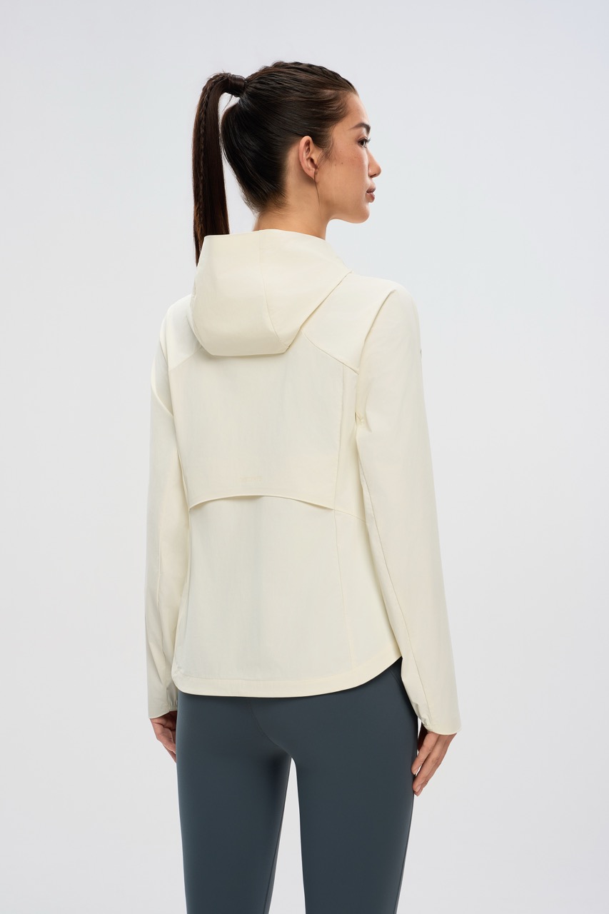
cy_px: 457
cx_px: 304
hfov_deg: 19.5
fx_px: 1777
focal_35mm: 70
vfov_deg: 28.8
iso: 200
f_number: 9
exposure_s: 1/400
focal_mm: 70
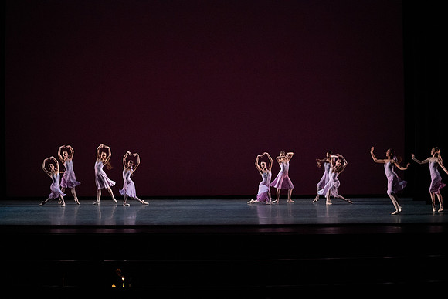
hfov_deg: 28.8
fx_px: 871
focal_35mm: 70
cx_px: 224
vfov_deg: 19.5
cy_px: 150
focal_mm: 70
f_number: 9
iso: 12800
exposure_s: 1/400
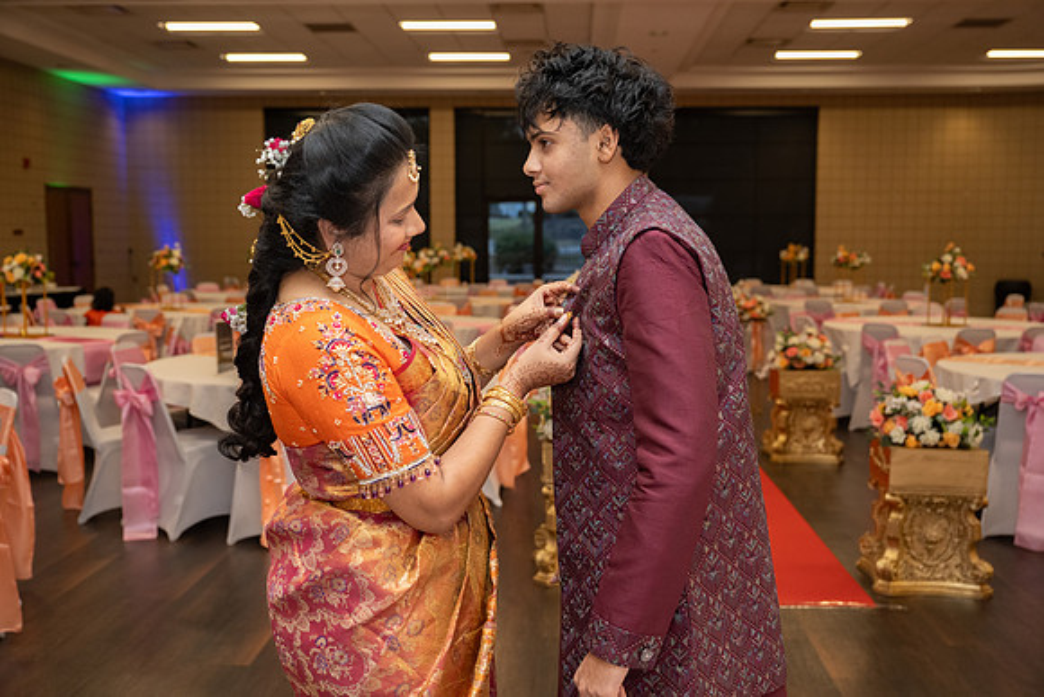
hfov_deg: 51.8
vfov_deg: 35.9
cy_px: 348
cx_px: 522
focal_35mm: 37
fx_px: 1075
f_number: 3.5
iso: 1000
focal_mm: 37
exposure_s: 1/160
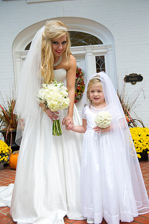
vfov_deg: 50.7
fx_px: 236
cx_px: 74
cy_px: 112
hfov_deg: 35.0
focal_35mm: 38
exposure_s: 1/200
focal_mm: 38
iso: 400
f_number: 5
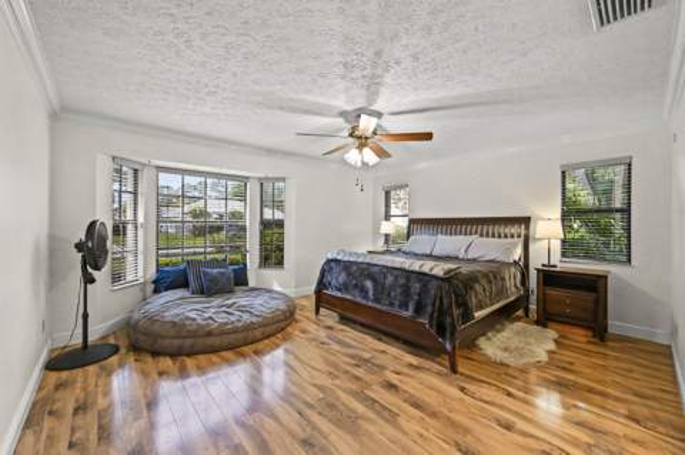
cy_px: 228
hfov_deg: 104.3
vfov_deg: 81.1
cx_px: 342
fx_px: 266
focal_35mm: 14
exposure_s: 1/20
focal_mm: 14
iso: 3200
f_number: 8
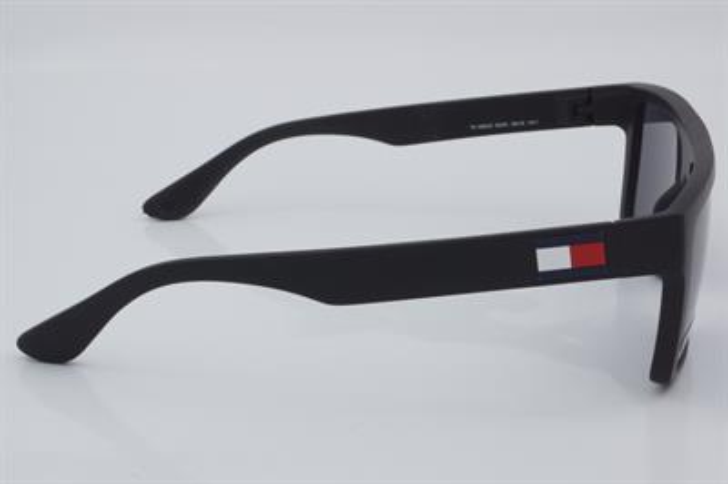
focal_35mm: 75
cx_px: 364
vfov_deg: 18.2
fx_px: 1515
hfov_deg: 27.0
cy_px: 242
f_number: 32
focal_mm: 50
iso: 100
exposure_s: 1/4
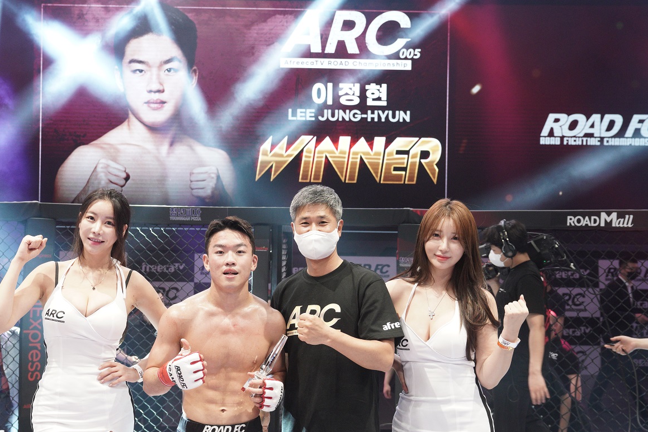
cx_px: 257
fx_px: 792
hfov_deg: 44.3
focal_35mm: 44
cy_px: 235
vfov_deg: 30.5
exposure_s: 1/200
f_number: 4.5
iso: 3200
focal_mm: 34
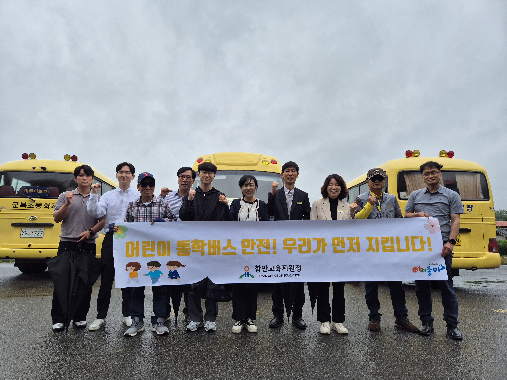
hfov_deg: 73.9
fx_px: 337
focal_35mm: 23
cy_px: 190
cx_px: 254
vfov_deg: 58.9
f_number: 1.8
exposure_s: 1/962
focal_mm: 5.4
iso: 25
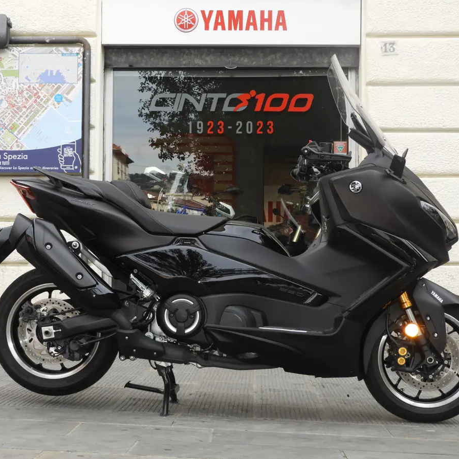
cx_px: 203
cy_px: 230
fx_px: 975
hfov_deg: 26.5
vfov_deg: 26.5
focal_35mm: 65
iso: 100
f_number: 4
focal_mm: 9.9
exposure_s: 1/160
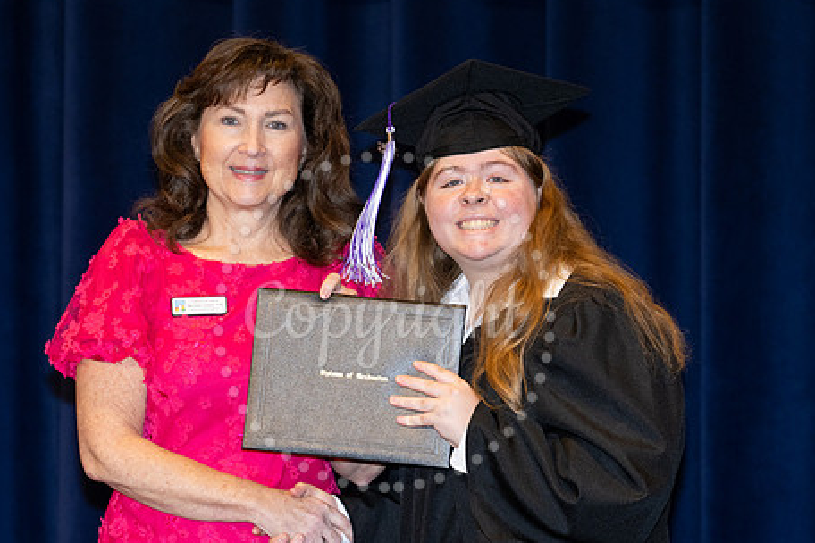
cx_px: 384
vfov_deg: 5.4
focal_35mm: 254
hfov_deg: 8.1
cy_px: 388
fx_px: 5750
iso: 1000
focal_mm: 150
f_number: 5.6
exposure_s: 1/80
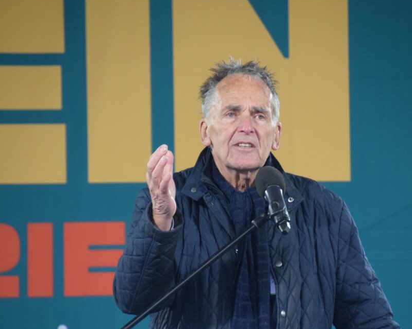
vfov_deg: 3.6
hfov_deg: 4.5
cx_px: 243
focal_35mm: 433
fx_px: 5279
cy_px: 170
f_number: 6.3
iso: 3200
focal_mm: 240
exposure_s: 1/250
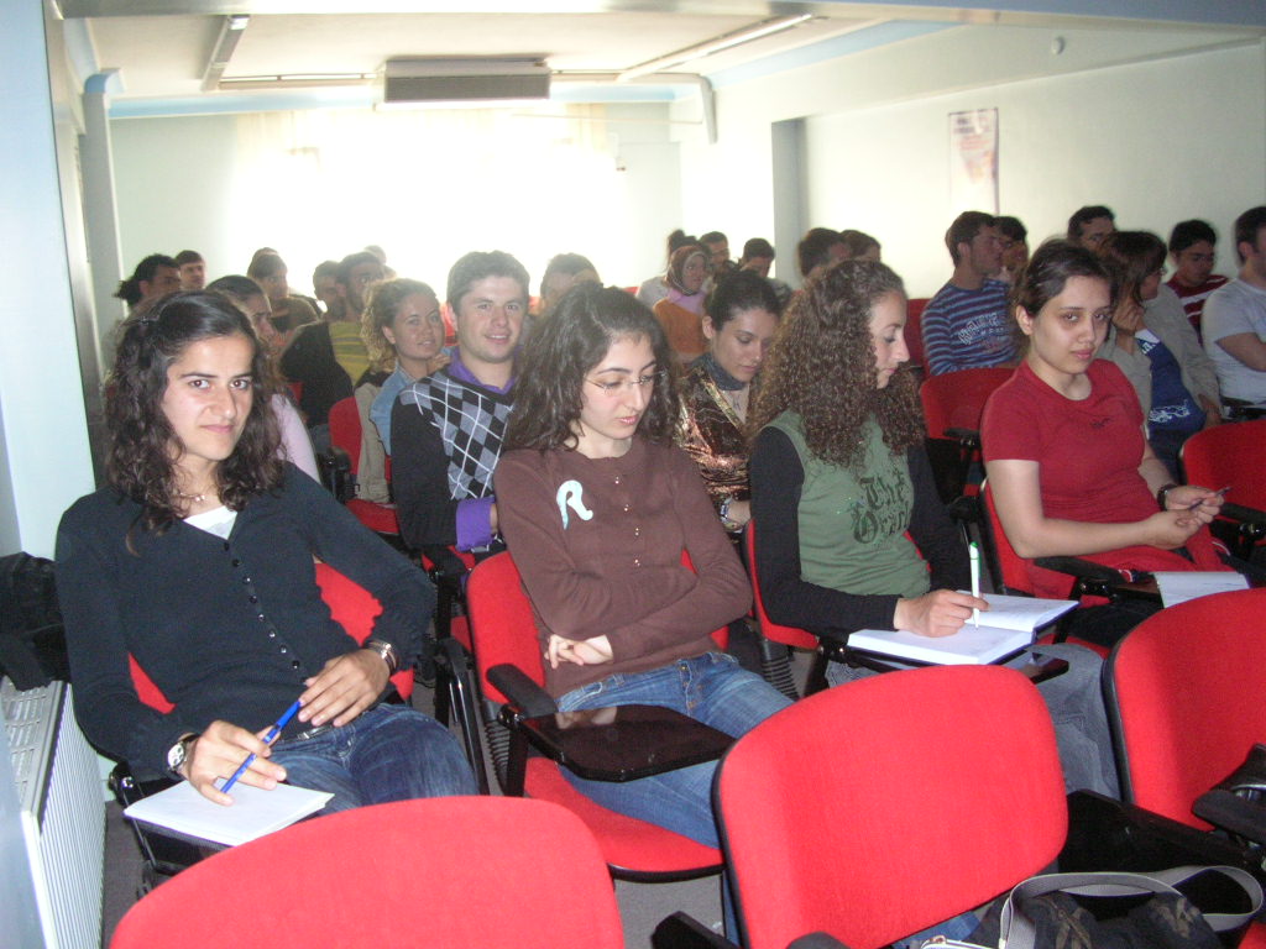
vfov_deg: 40.7
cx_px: 633
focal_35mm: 35
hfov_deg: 52.6
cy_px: 474
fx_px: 1280
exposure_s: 1/17.3
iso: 165
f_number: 2.8
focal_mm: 5.8
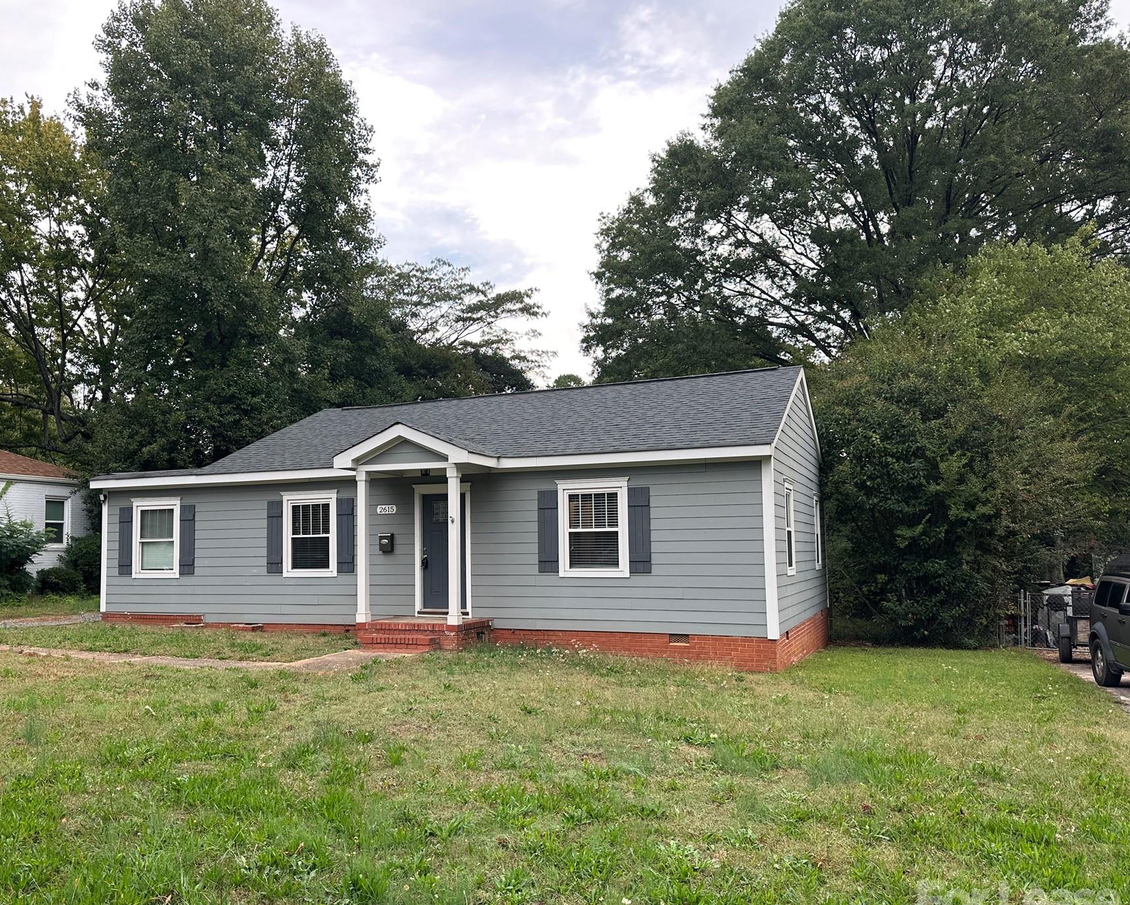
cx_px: 495
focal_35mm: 28
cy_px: 497
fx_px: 937
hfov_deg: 62.0
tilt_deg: +3.8
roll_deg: -0.5
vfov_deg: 51.5
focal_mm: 6.86
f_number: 1.78
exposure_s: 1/244
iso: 80
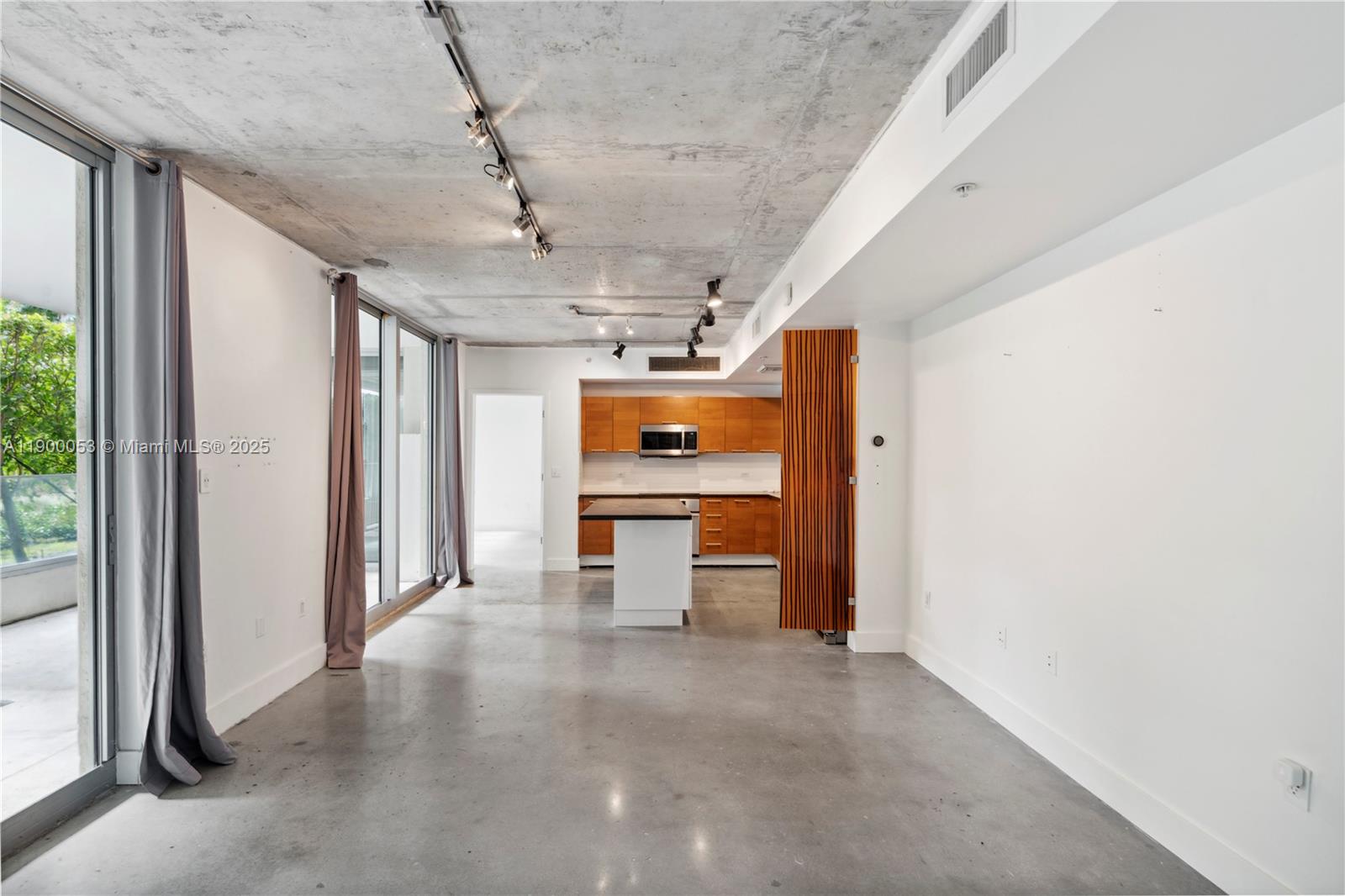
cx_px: 672
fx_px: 598
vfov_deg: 73.7
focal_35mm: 16
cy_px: 448
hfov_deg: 96.7
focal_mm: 16
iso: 100
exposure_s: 1/1.67
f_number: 9
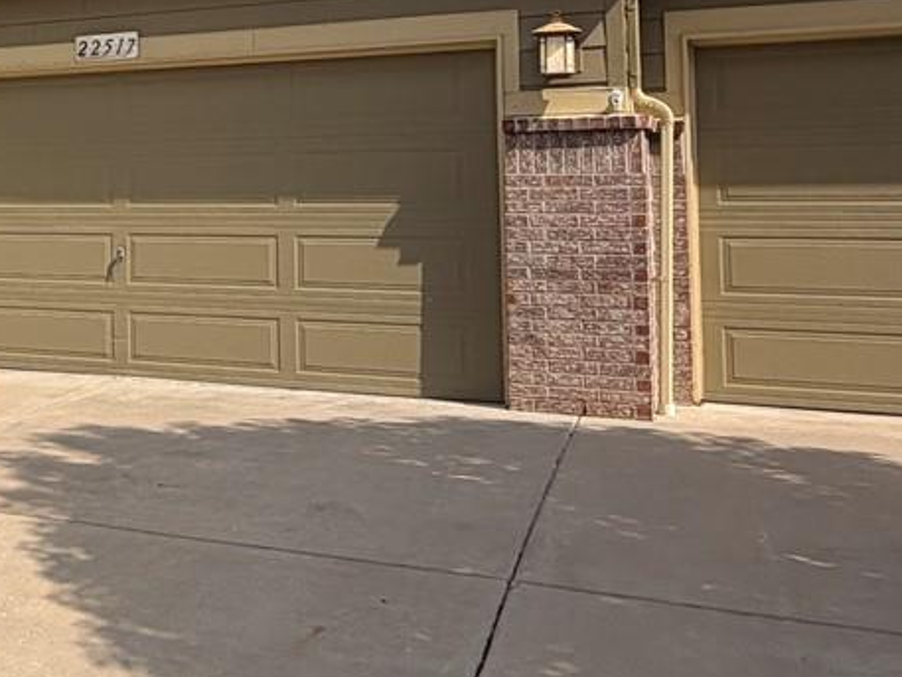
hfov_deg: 34.8
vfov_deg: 29.0
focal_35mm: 49
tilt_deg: +4.1
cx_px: -26
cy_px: 136
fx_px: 1277
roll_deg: +1.1
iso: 20
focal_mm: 2.22
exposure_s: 1/1259
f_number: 2.2
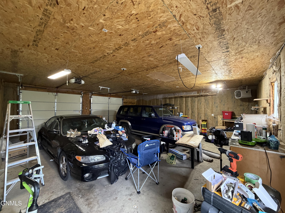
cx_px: 142
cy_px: 106
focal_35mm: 14
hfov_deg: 102.1
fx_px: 115
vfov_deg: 85.7
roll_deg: -0.5
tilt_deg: +1.7
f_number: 2.2
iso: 400
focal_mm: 2.22
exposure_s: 1/60
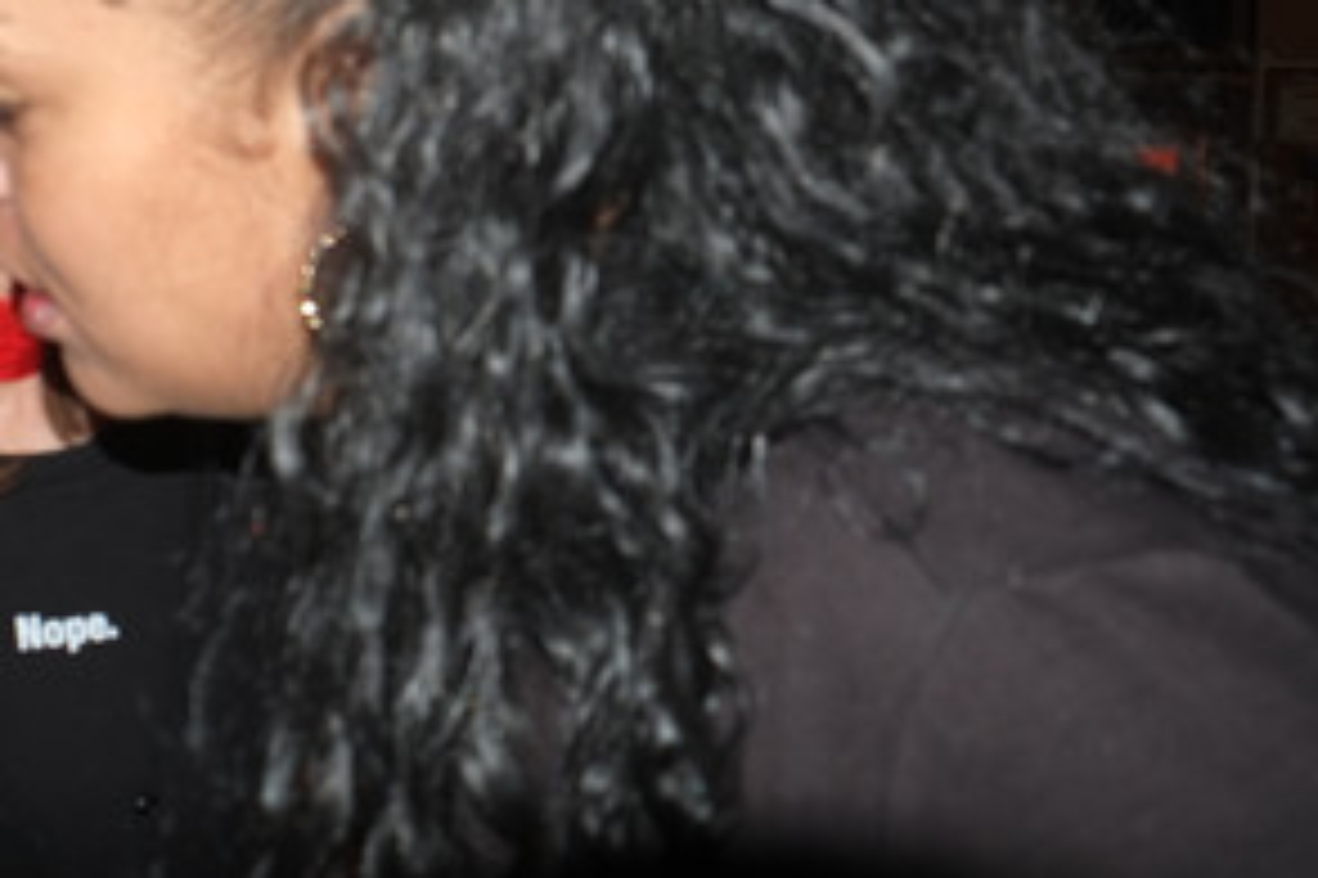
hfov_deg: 41.2
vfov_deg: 28.6
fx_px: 1683
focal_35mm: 46
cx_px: 297
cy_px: 173
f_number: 5.6
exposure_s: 1/15
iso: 800
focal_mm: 18
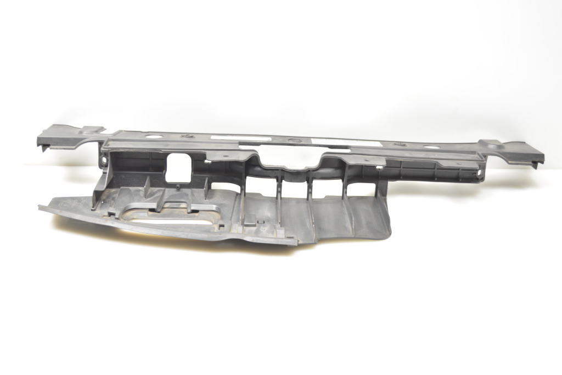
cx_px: 281
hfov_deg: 45.0
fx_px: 679
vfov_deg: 30.8
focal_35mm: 44
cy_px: 188
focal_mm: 29
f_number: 4.5
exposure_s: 1/6
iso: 100
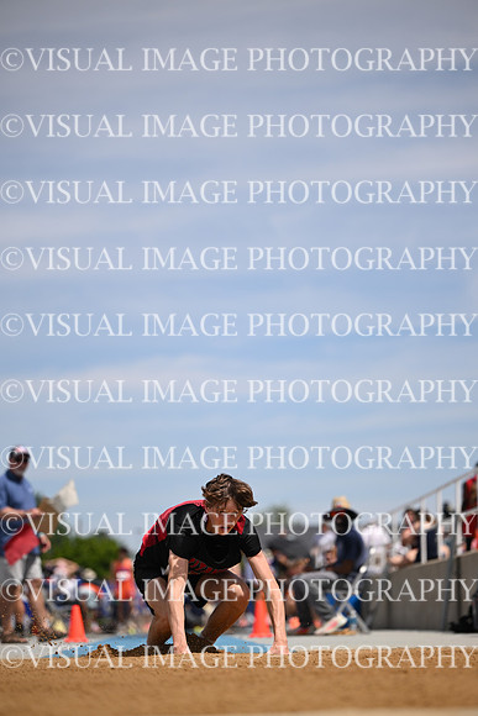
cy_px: 358
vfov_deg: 17.1
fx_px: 2388
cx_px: 239
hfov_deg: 11.4
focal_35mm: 120
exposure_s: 1/5000
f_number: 2.8
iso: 160
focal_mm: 120
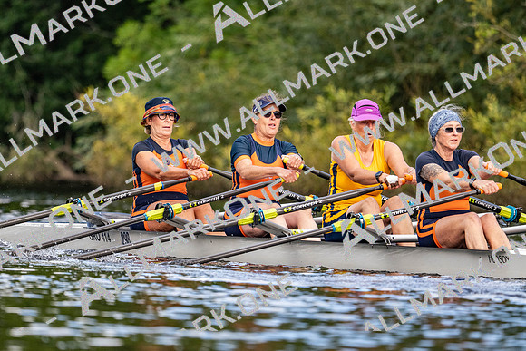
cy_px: 176
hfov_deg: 3.4
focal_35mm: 600
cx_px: 263
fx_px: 8773
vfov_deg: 2.3
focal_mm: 400
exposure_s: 1/2000
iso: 720
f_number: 4.5
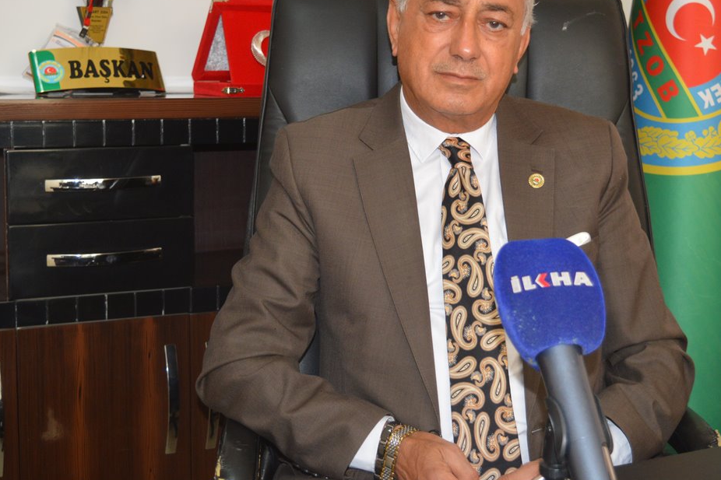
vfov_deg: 22.7
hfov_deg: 33.5
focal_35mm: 60
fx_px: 1196
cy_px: 180
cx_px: 367
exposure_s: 1/60
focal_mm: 27
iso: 640
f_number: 4
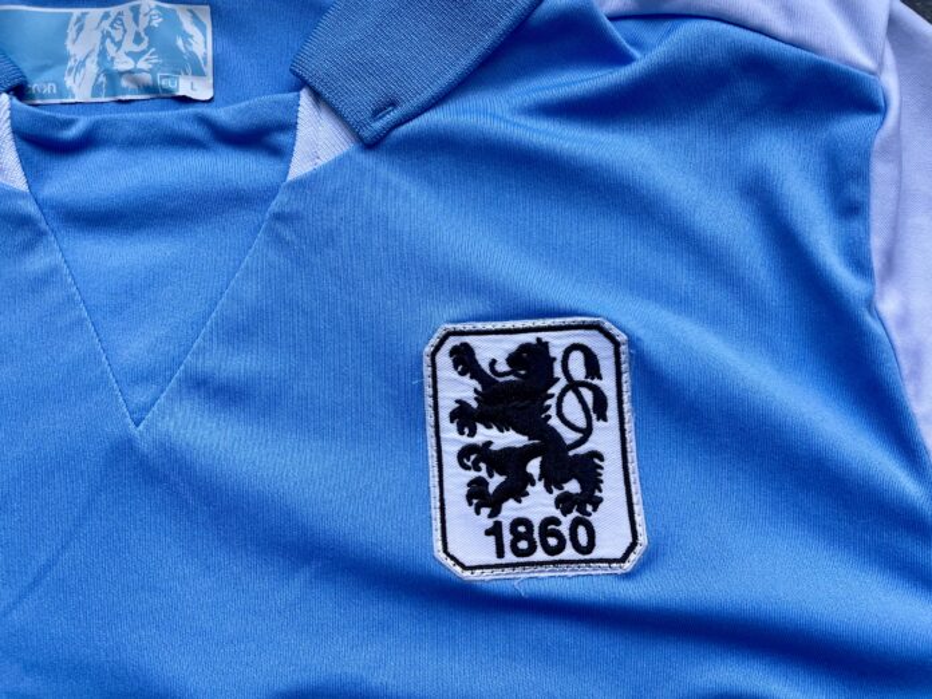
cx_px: 466
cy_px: 350
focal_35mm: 26
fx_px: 700
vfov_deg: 53.1
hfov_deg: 67.3
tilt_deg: -84.7
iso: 125
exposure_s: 1/121
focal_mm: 4.2
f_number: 1.6
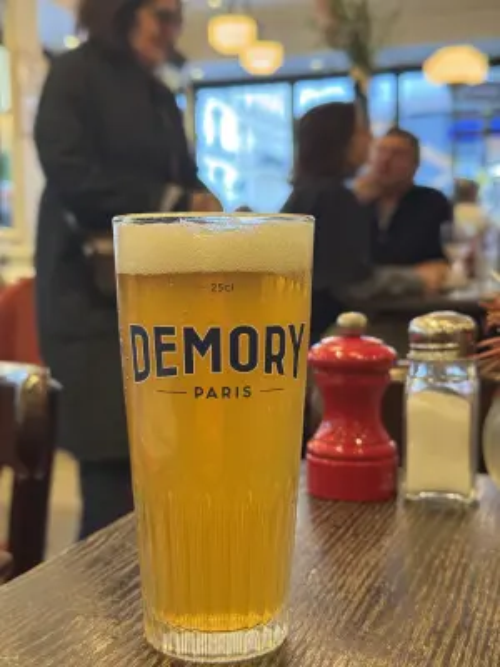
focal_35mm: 48
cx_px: 250
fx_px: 924
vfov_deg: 39.7
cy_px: 334
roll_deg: +0.9
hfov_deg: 30.3
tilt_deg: -4.2
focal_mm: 6.76
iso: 250
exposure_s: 1/50
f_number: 1.78
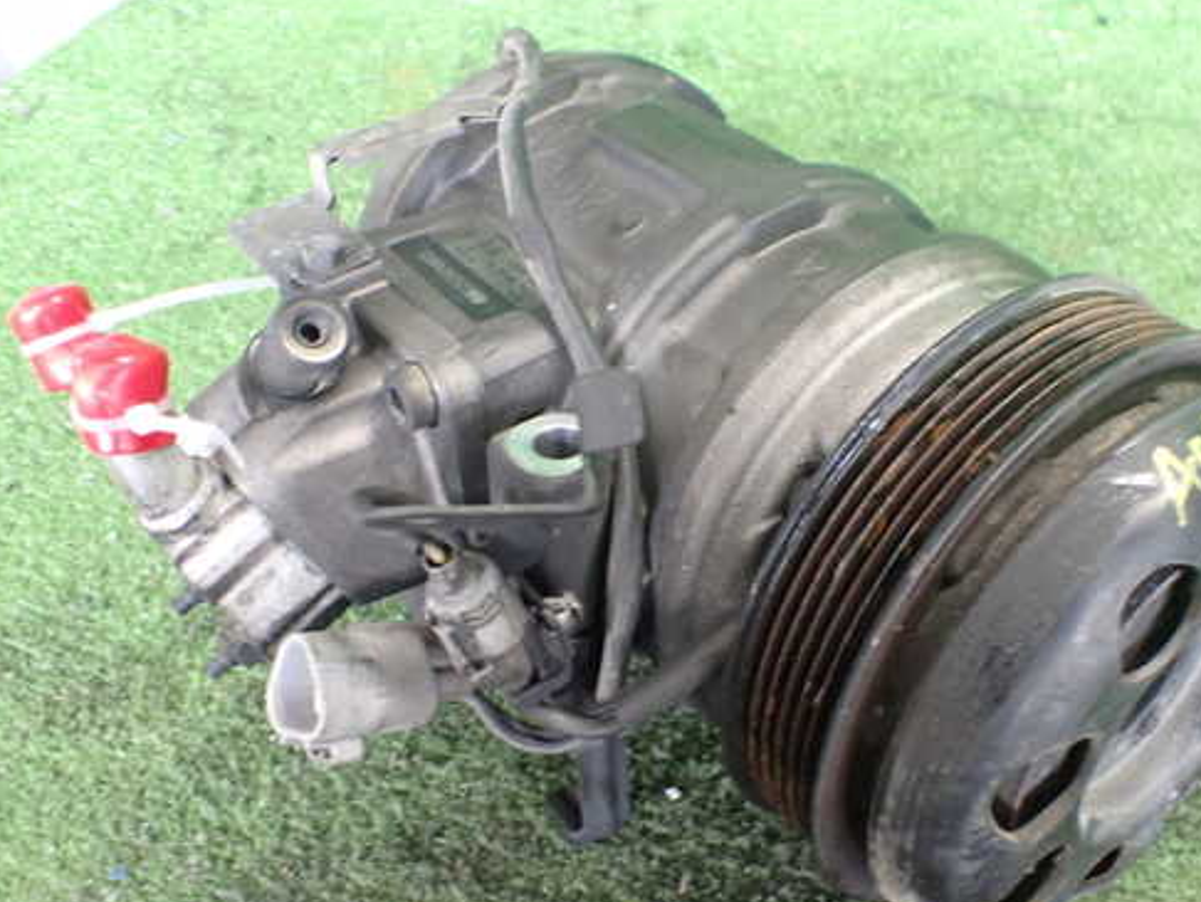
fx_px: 1284
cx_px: 692
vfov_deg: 38.7
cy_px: 487
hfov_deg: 49.9
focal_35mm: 37
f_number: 2.3
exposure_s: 1/40
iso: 800
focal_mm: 5.4
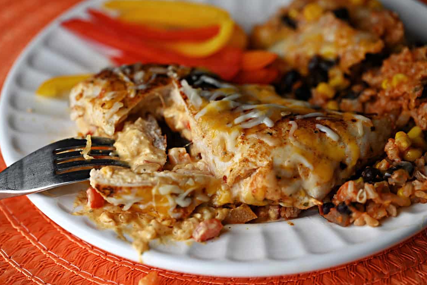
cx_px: 205
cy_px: 139
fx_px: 1329
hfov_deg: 18.3
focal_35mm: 112
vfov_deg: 12.2
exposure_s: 1/250
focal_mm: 105
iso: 220
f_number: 4
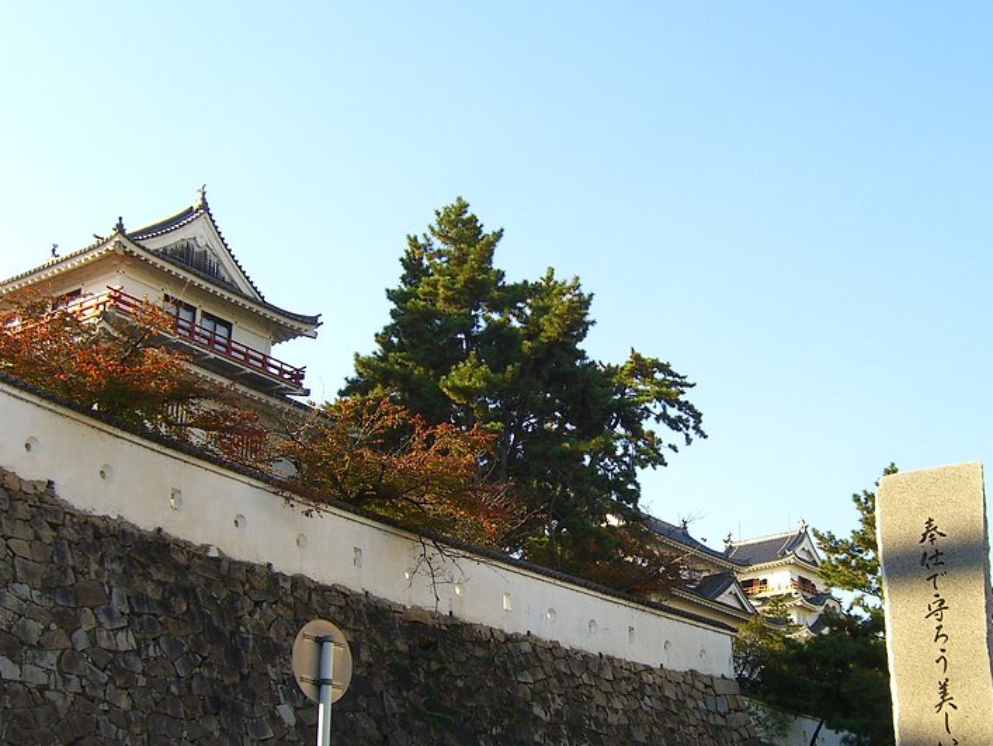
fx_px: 1579
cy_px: 403
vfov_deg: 26.6
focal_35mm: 55
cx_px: 594
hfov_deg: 34.8
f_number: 4
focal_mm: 7.9
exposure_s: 1/200
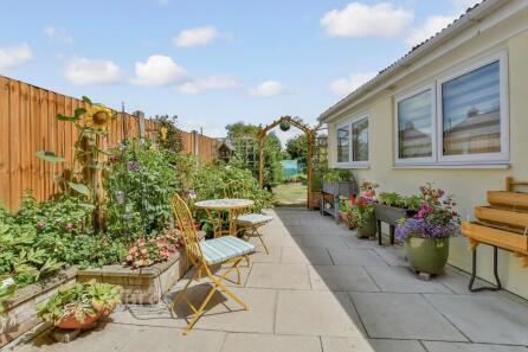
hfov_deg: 96.8
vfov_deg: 73.7
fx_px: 235
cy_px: 169
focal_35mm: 16
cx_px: 260
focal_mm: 10
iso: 500
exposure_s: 1/640
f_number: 13
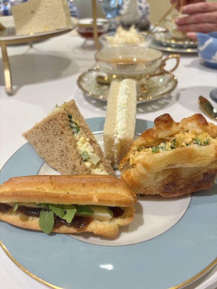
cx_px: 108
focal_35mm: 26
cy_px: 144
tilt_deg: -35.8
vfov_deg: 67.3
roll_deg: -0.2
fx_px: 217
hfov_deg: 53.1
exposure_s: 1/60
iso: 80
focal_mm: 5.96
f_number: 1.6
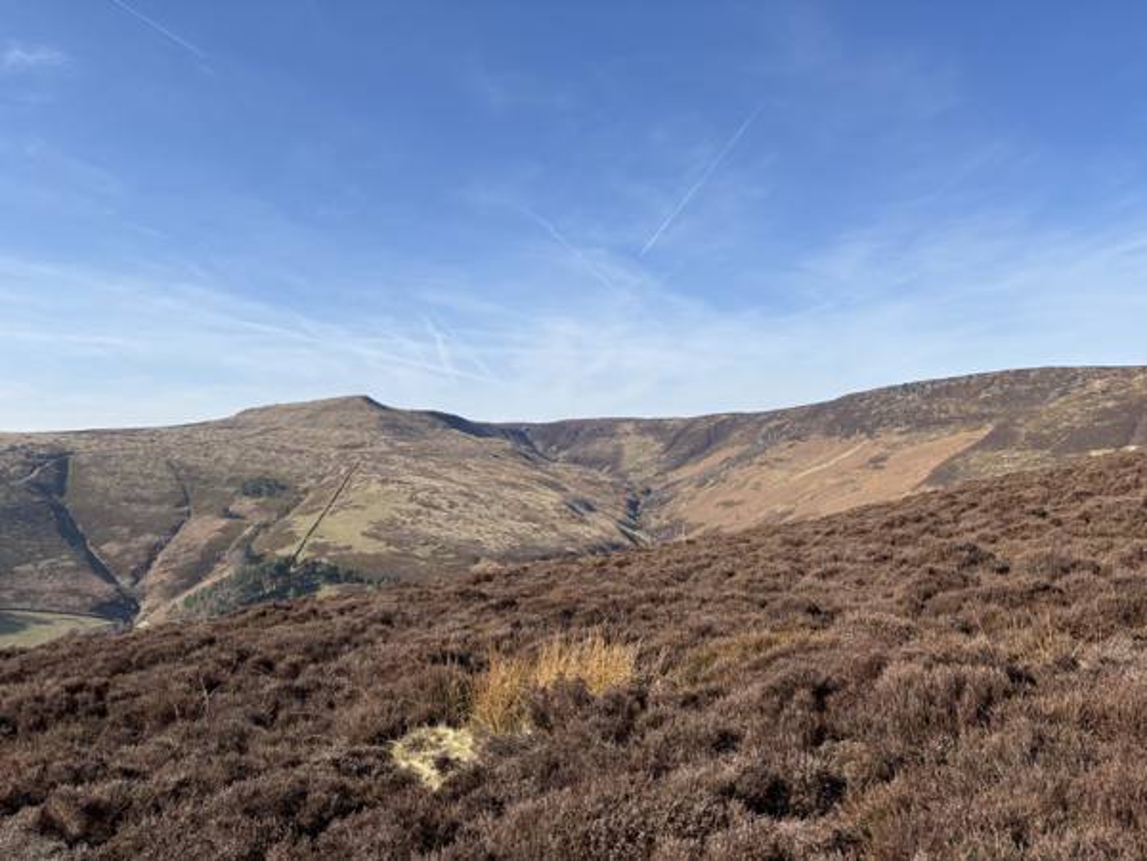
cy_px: 430
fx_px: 862
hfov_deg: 67.3
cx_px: 574
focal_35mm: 26
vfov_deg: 53.1
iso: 50
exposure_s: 1/3650
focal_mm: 5.96
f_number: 1.6
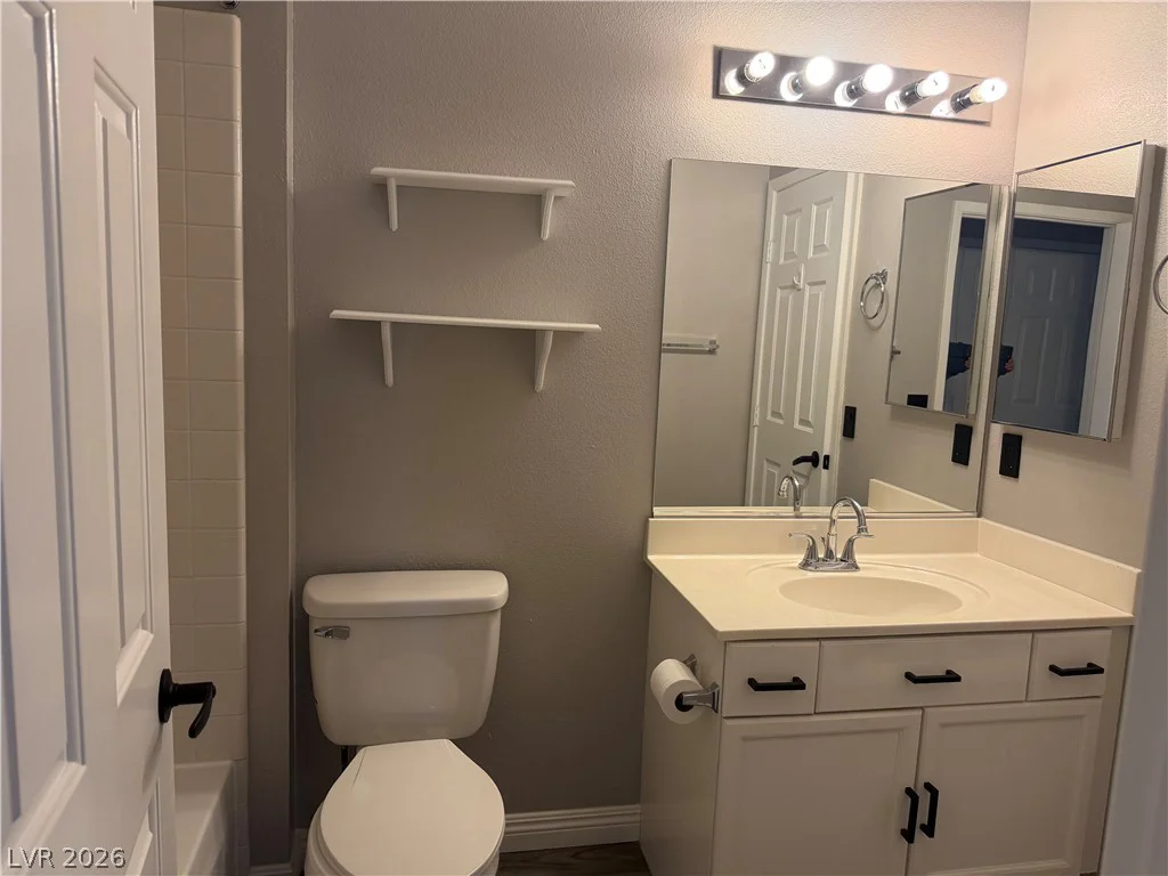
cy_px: 438
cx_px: 584
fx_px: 810
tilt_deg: -7.3
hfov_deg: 71.6
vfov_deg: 56.8
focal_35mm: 24
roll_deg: -1.8
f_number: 1.78
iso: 200
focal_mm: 6.76
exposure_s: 1/120
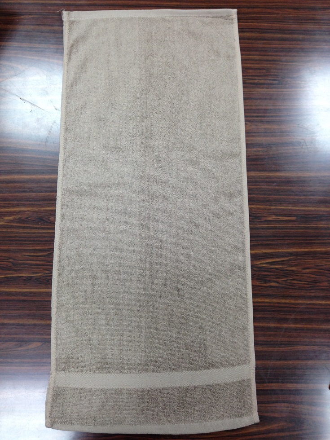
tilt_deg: -76.3
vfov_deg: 55.4
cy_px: 220
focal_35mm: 33
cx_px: 165
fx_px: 419
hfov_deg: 42.9
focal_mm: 4.12
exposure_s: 1/20
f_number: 2.4
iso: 64
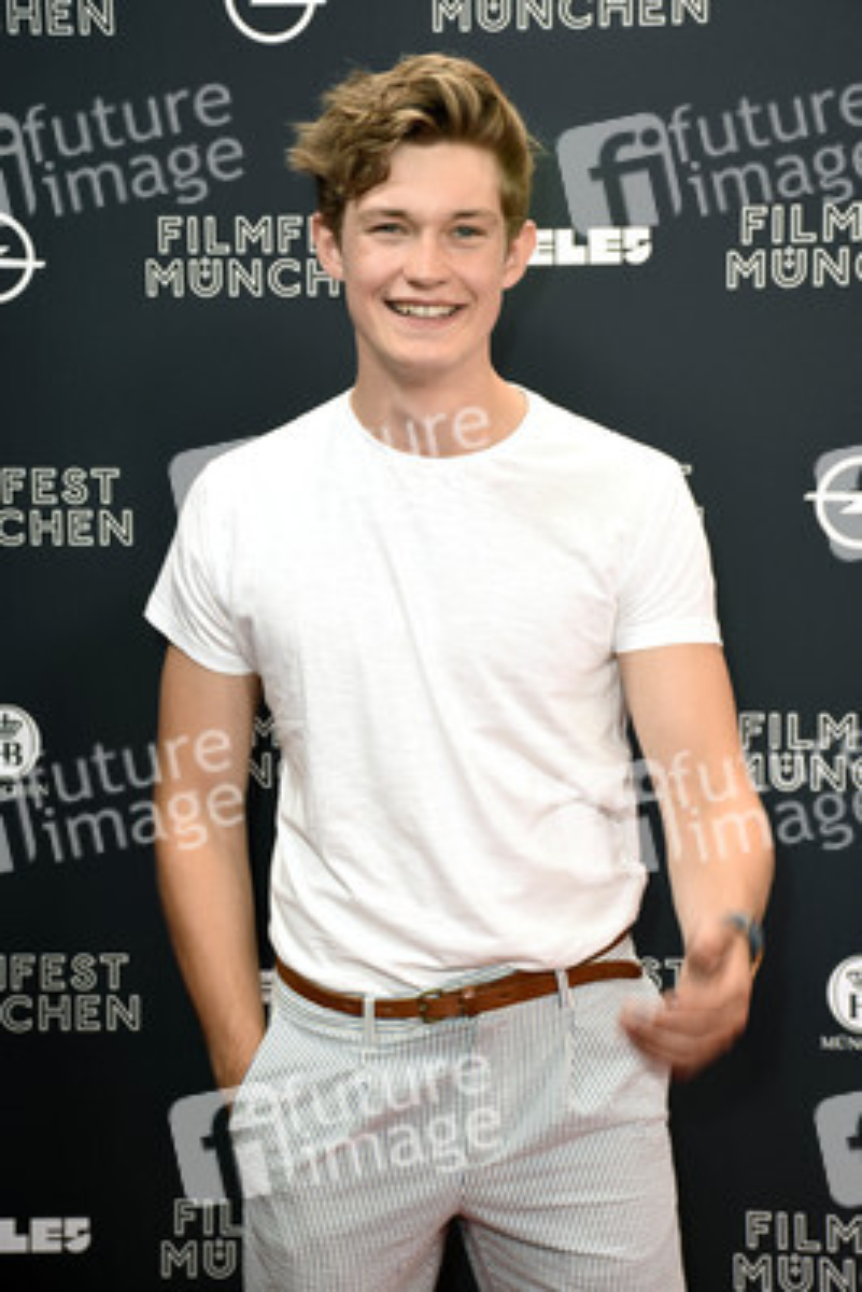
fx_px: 3014
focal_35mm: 84
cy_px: 646
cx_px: 431
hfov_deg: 16.3
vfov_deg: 24.2
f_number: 6.3
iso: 400
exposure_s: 1/60
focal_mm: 56
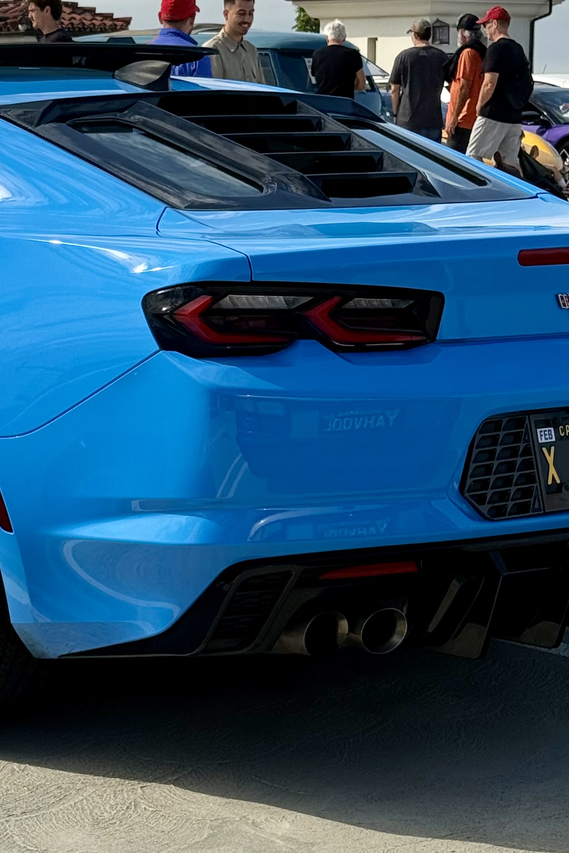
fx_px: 2441
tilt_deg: -5.4
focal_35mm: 103
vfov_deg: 19.8
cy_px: 311
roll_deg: -0.3
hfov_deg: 13.1
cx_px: 14
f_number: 1.78
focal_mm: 6.76
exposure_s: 1/2088
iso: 80
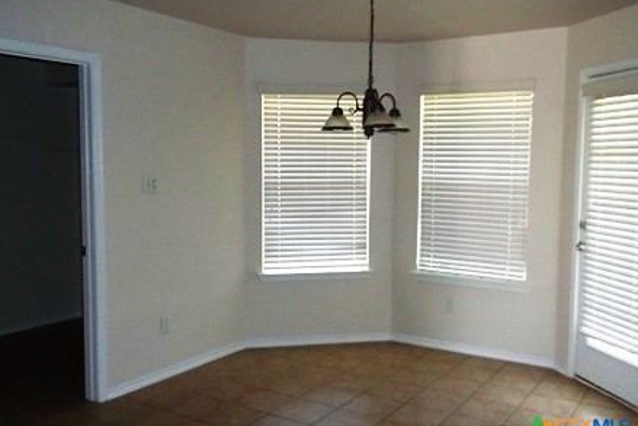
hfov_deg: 54.4
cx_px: 324
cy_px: 212
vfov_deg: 37.9
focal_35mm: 35
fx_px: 620
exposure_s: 1/40
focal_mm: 5.9
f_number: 3.3
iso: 320
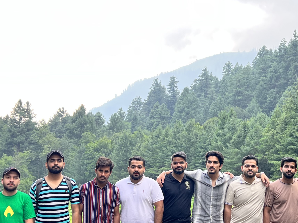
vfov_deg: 24.0
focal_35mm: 61
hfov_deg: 31.4
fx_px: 525
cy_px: 112
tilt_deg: +4.0
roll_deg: -1.3
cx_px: 200
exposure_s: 1/133
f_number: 1.5
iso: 50
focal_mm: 5.7
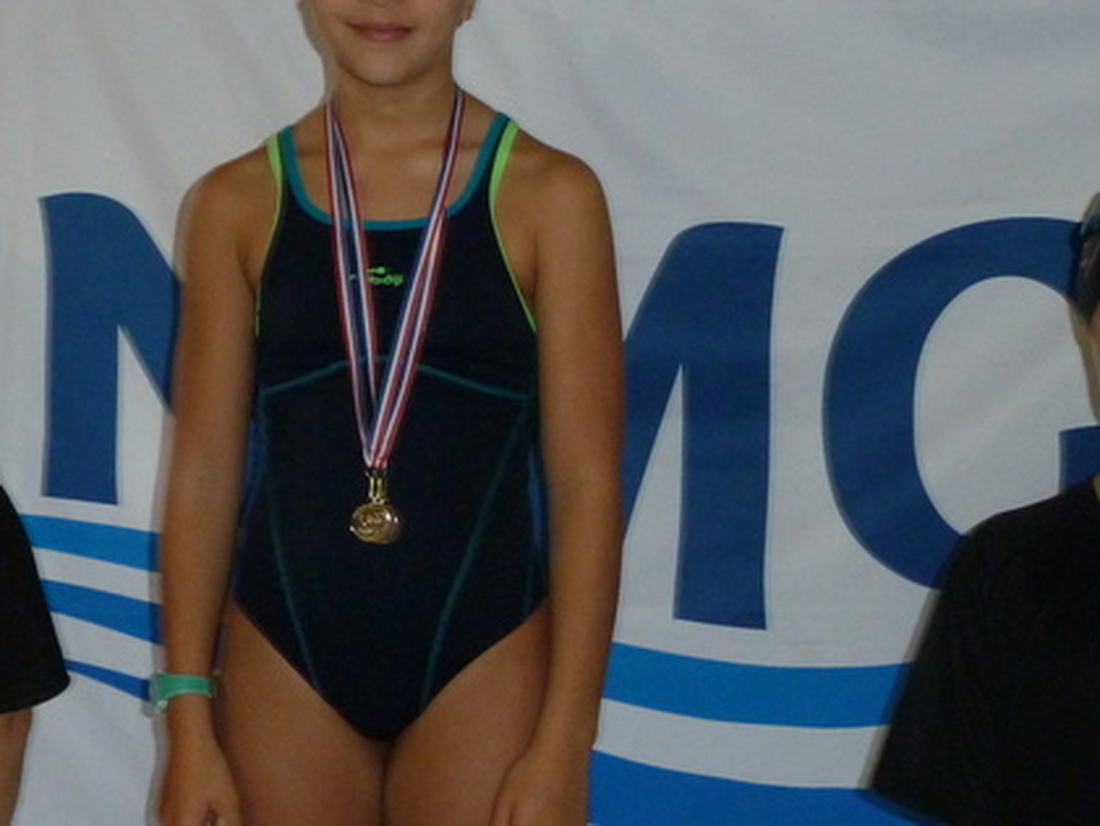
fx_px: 2511
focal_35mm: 79
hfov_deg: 24.7
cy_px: 515
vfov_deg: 18.6
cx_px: 572
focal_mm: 6.9
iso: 320
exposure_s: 1/30
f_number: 3.7
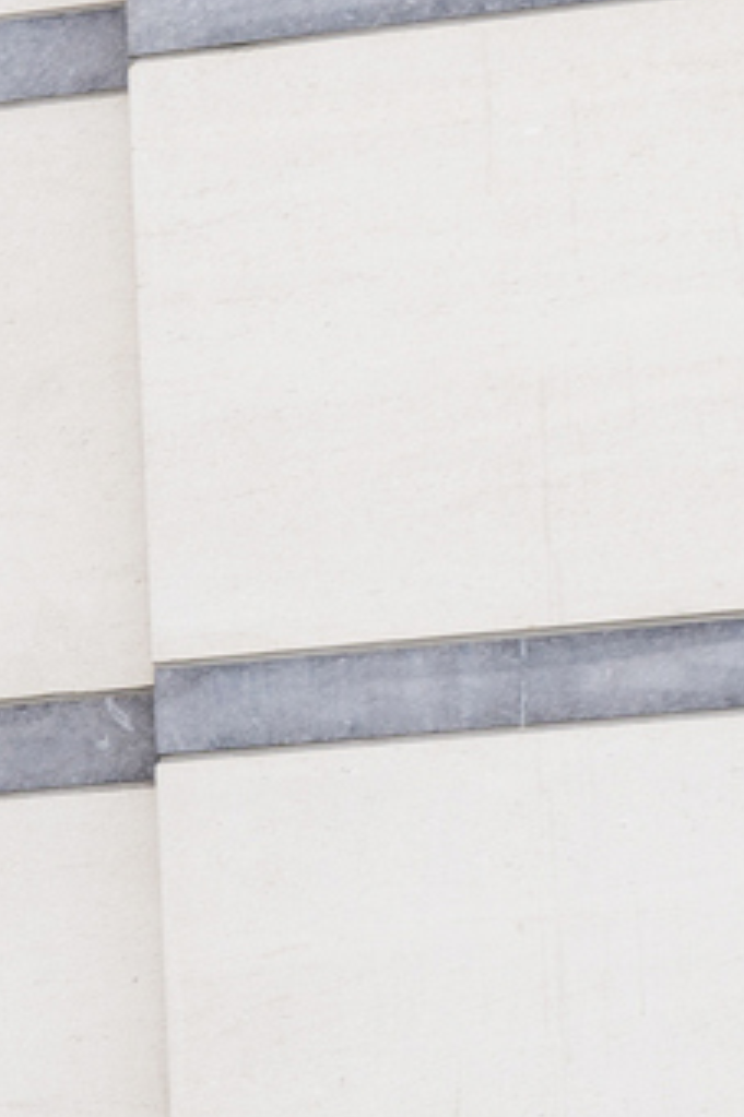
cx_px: -2434
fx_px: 7726
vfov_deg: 8.2
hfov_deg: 4.9
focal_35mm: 249
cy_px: 1430
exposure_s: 1/80
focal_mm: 40
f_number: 7.1
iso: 100
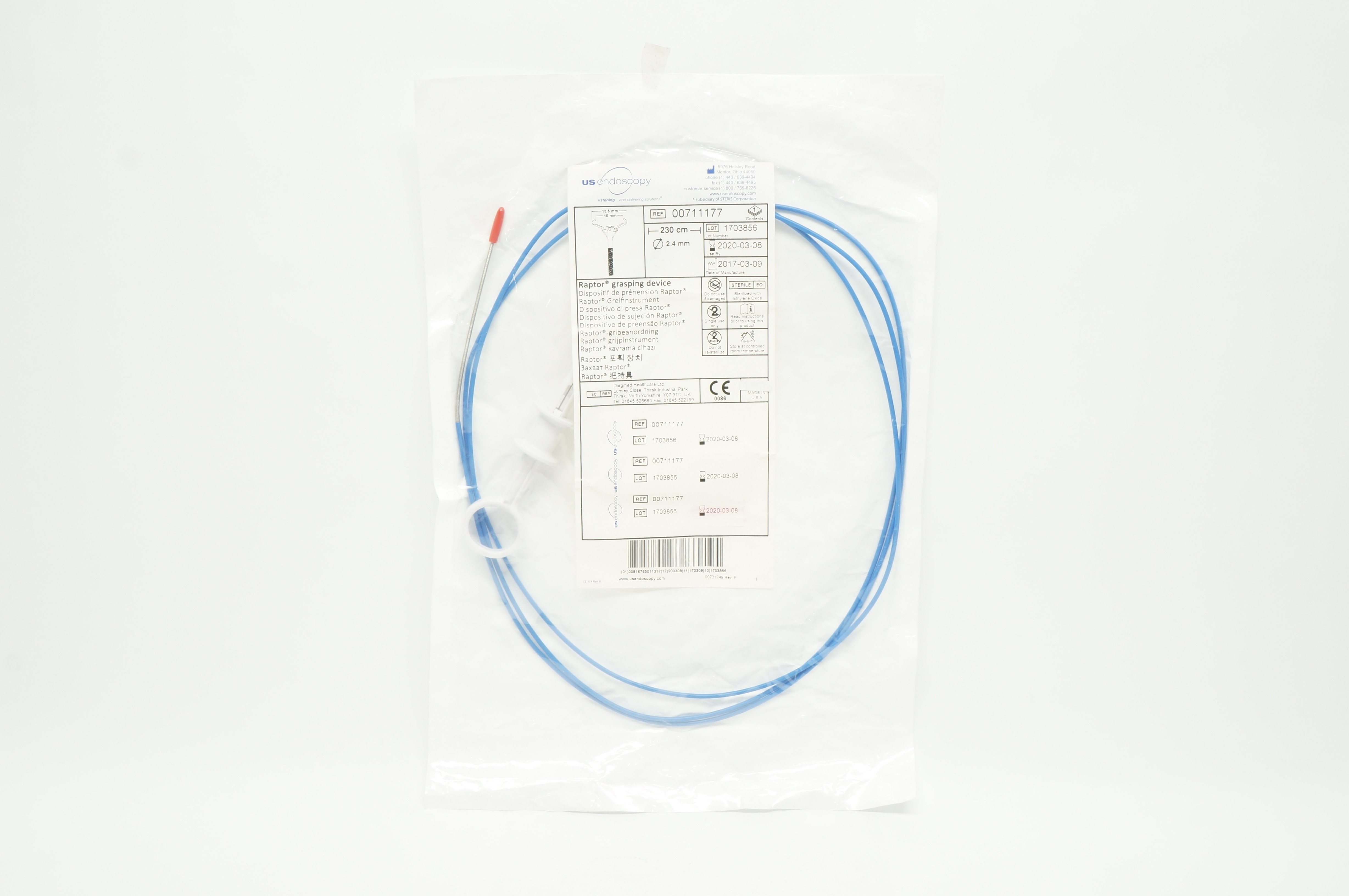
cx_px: 674
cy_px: 448
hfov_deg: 51.3
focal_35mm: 38
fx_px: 1404
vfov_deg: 35.4
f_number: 10
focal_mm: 25
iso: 400
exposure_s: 1/15
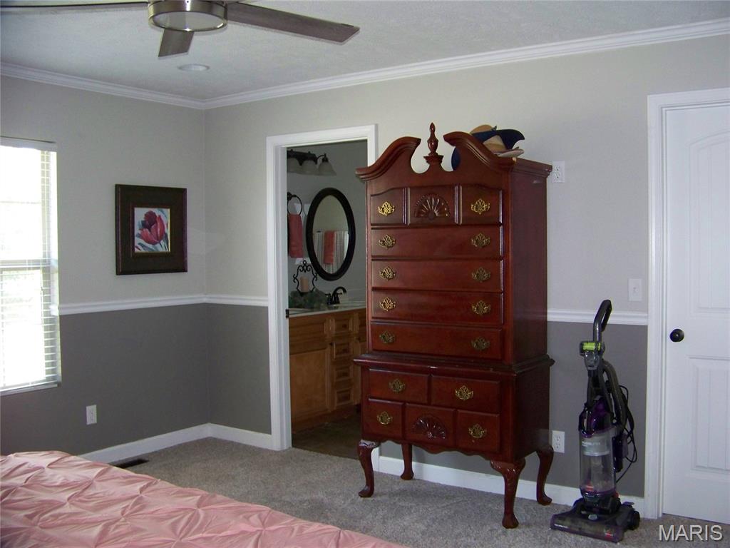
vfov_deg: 39.7
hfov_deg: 51.4
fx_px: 759
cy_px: 274
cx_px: 365
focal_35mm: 36
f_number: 2.8
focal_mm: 5.85
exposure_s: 1/30
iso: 200
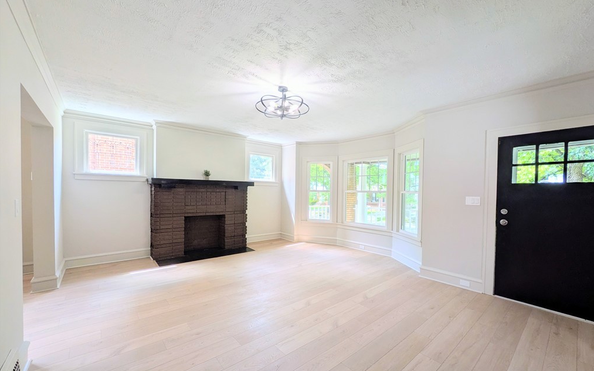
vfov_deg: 74.7
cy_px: 195
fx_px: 243
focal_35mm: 15
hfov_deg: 101.5
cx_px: 298
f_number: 2.2
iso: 60
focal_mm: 1.85
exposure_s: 1/120
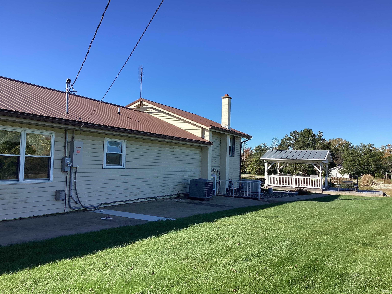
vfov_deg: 45.4
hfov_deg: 58.4
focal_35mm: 31
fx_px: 351
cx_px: 196
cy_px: 147
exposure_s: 1/926
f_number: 2.4
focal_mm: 3.3
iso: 25
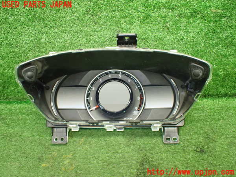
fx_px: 205
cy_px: 88
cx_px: 118
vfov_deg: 46.8
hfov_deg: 60.0
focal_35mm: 30
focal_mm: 5.4
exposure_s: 1/80
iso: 800
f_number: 2.3
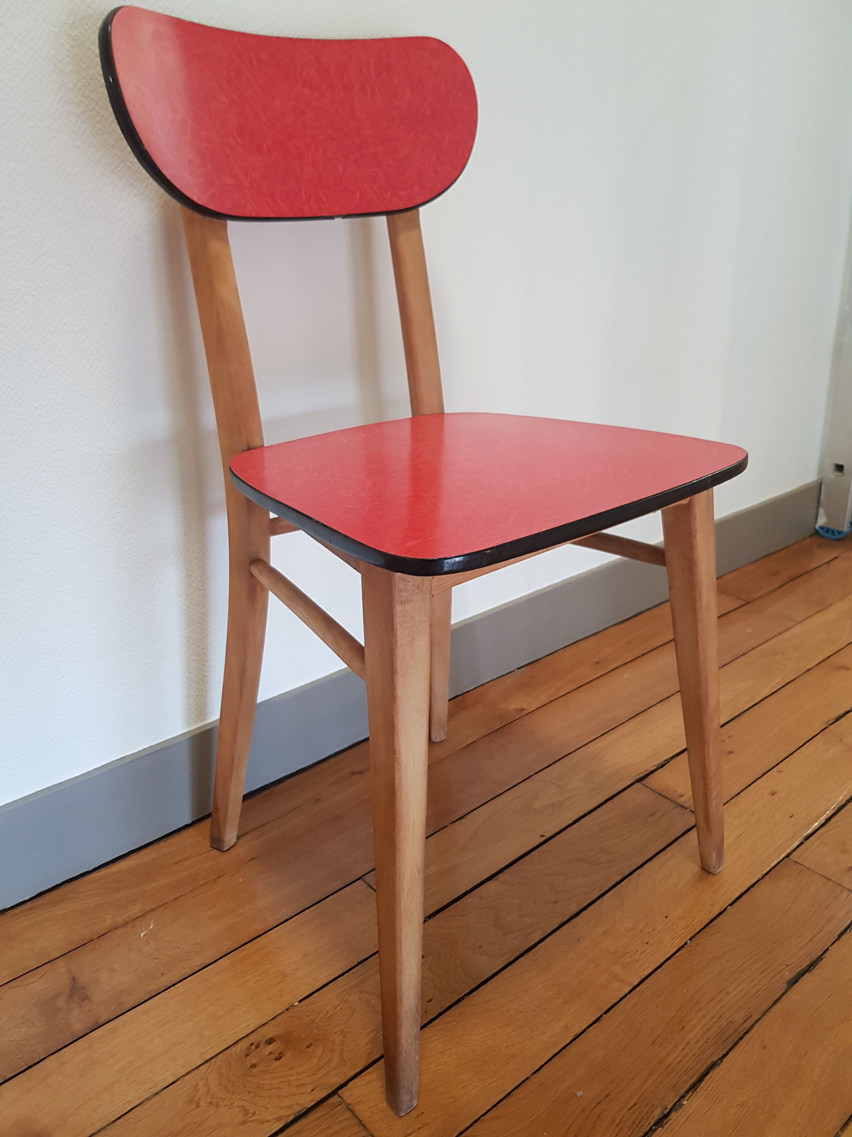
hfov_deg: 53.1
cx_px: 426
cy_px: 568
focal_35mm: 26
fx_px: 853
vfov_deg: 67.3
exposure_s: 1/33
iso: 160
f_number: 1.7
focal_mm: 4.2
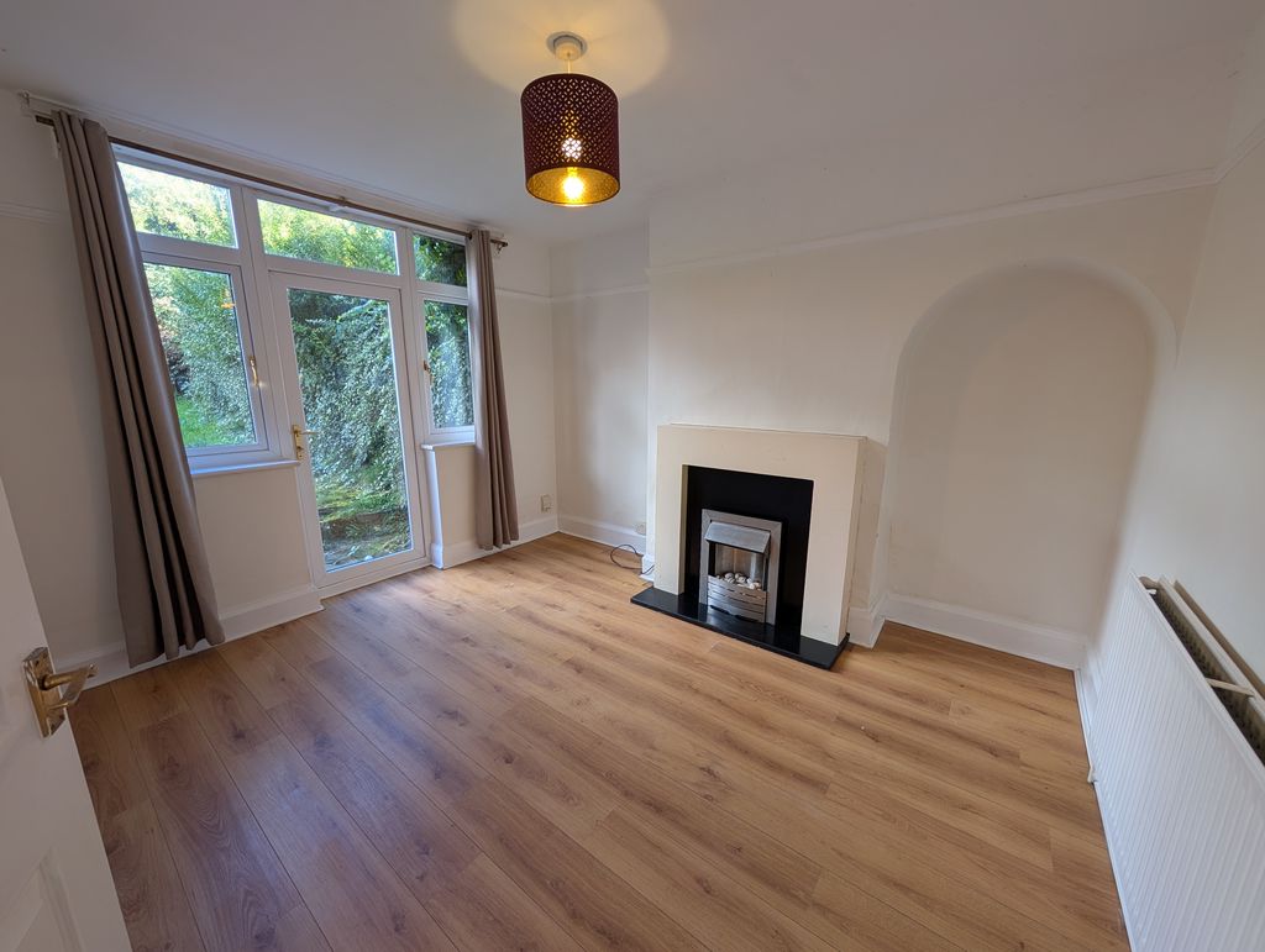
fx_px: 439
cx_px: 632
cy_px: 476
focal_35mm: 12
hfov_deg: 110.5
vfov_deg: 94.6
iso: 51
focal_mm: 2.02
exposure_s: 1/117
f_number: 1.7
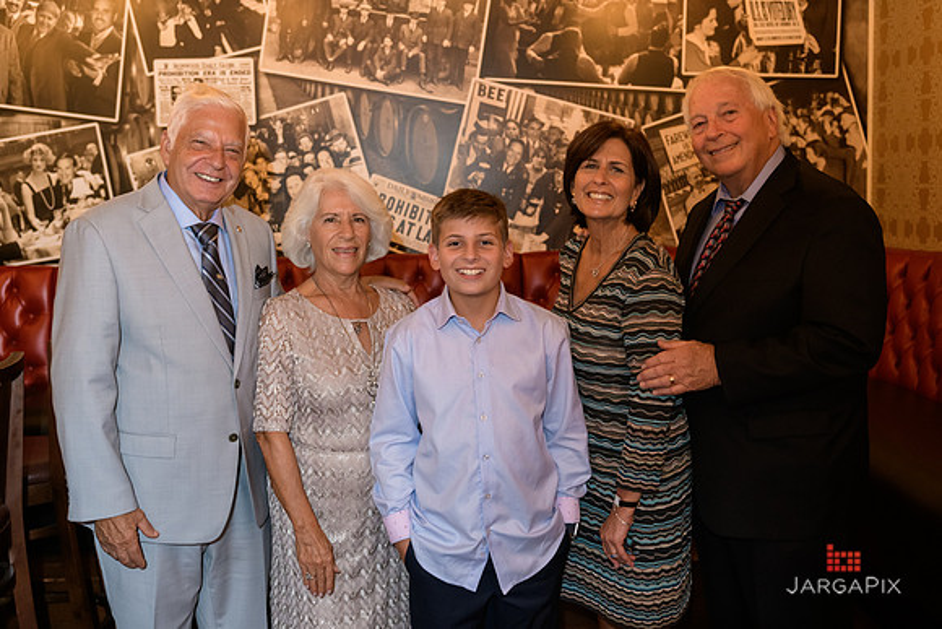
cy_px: 289
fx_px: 1000
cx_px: 471
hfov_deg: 50.4
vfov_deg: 34.9
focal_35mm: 38
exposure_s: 1/125
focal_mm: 31
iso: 1600
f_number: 3.2
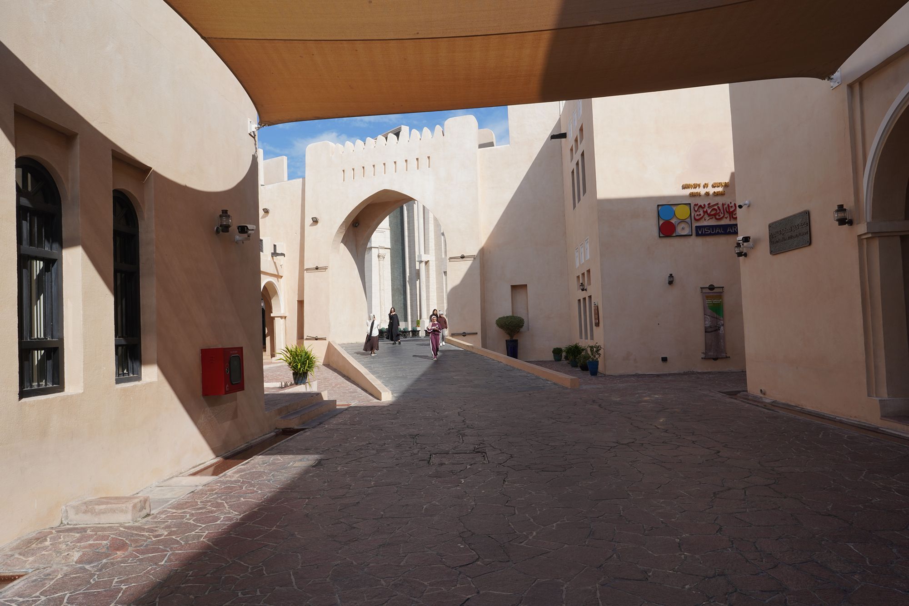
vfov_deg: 53.1
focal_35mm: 24
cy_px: 303
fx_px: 606
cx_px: 454
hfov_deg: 73.7
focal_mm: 24
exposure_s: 1/100
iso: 100
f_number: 16
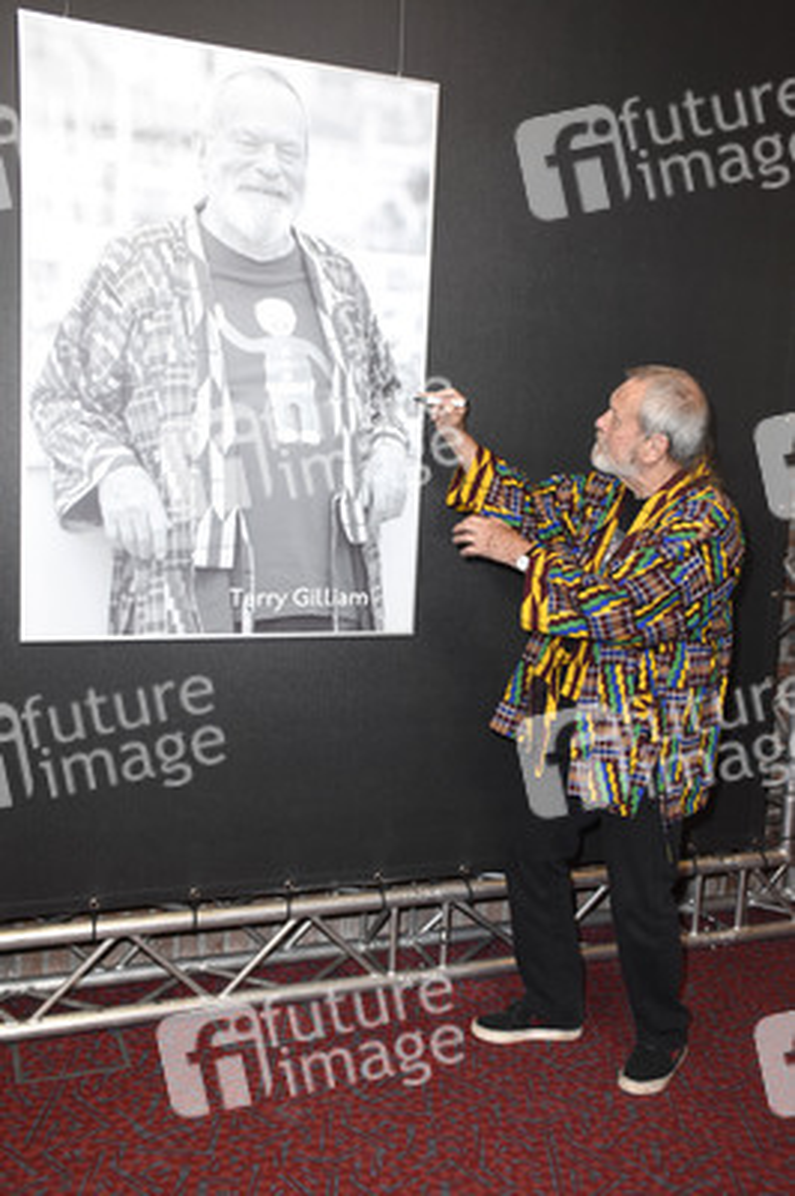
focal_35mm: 36
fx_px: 1194
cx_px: 398
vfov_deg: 53.2
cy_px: 598
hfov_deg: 36.8
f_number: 6.3
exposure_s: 1/160
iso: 1250
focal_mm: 24
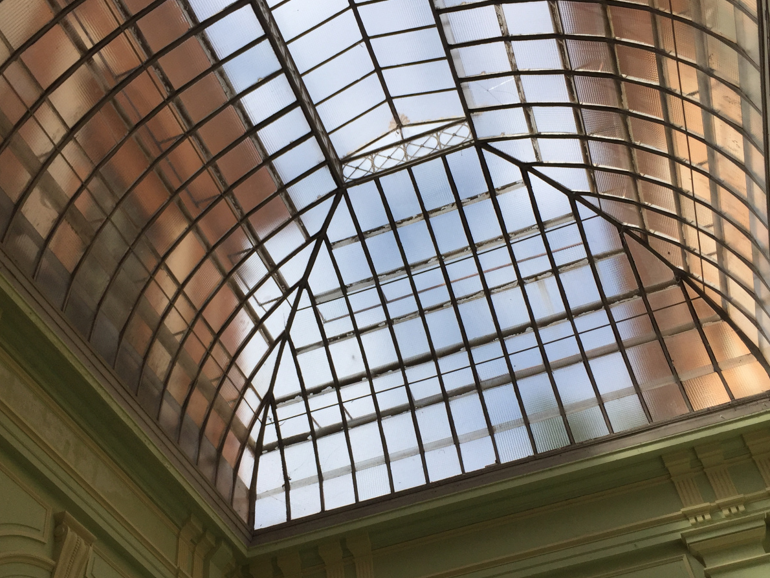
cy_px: 304
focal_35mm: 39
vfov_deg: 36.8
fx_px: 867
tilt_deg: +46.8
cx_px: 358
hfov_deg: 47.8
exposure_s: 1/2639
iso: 32
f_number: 2.2
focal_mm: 4.15
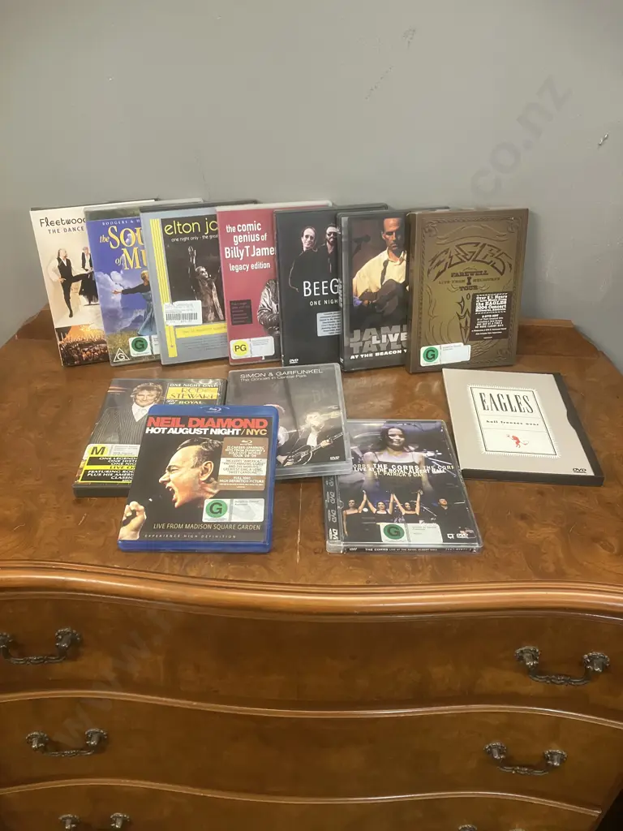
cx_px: 312
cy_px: 416
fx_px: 672
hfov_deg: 49.7
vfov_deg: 63.4
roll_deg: -2.4
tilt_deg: -35.2
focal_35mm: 28
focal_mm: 3.99
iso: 250
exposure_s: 1/50
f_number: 1.8
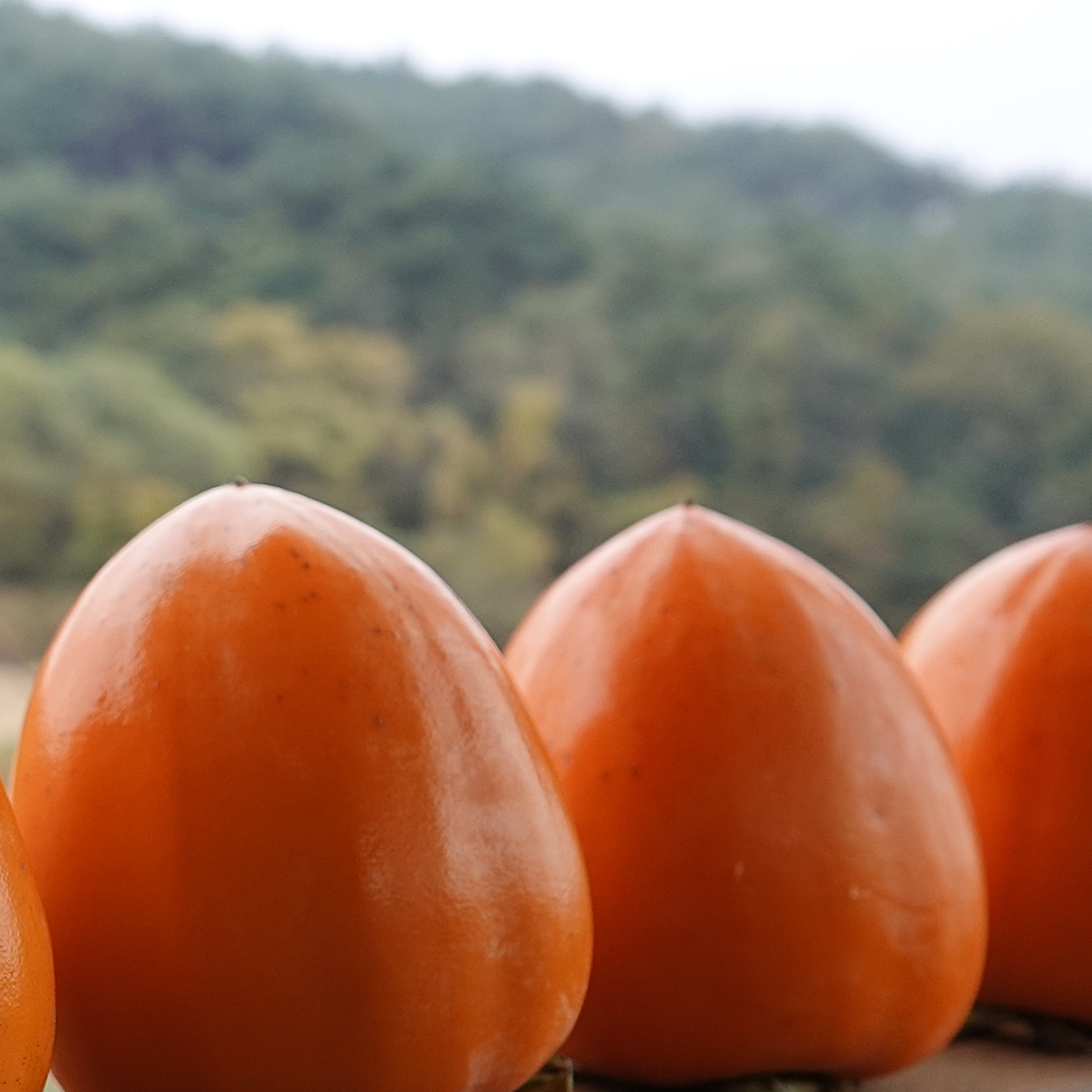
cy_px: 583
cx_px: -64
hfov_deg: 29.1
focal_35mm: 54
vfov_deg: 31.6
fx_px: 1927
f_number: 2.8
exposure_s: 1/250
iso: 100
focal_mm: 8.8
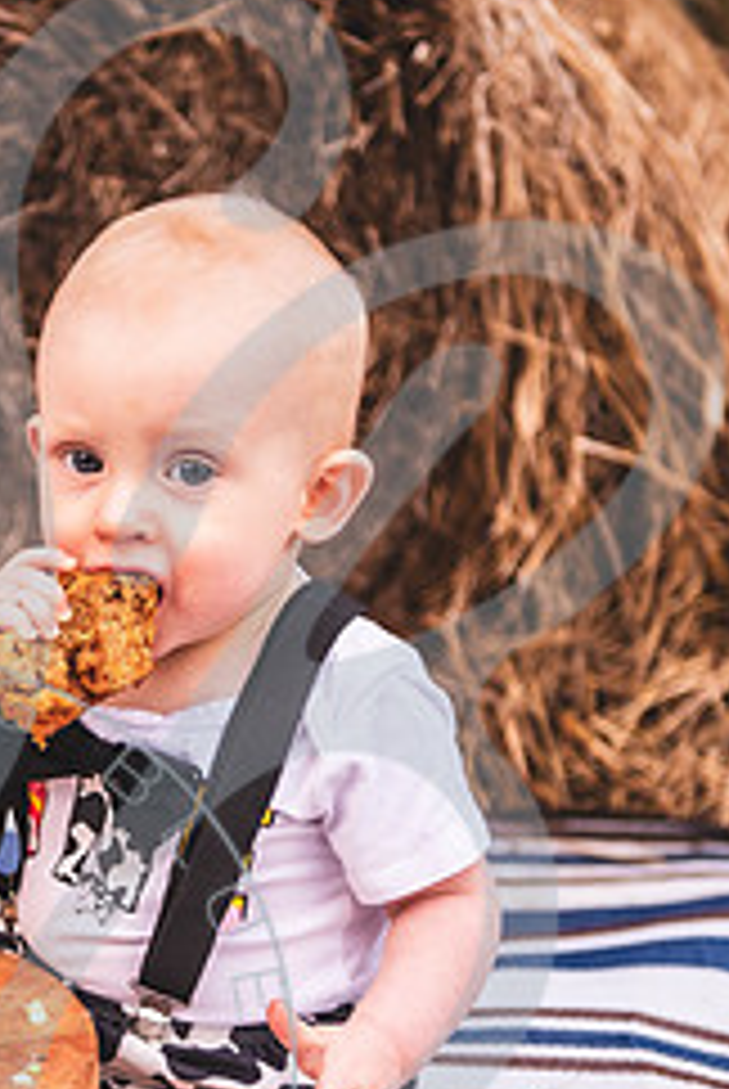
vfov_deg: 19.6
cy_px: 724
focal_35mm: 104
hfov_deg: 13.1
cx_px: 81
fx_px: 3150
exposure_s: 1/320
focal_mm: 56
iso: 200
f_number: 2.8
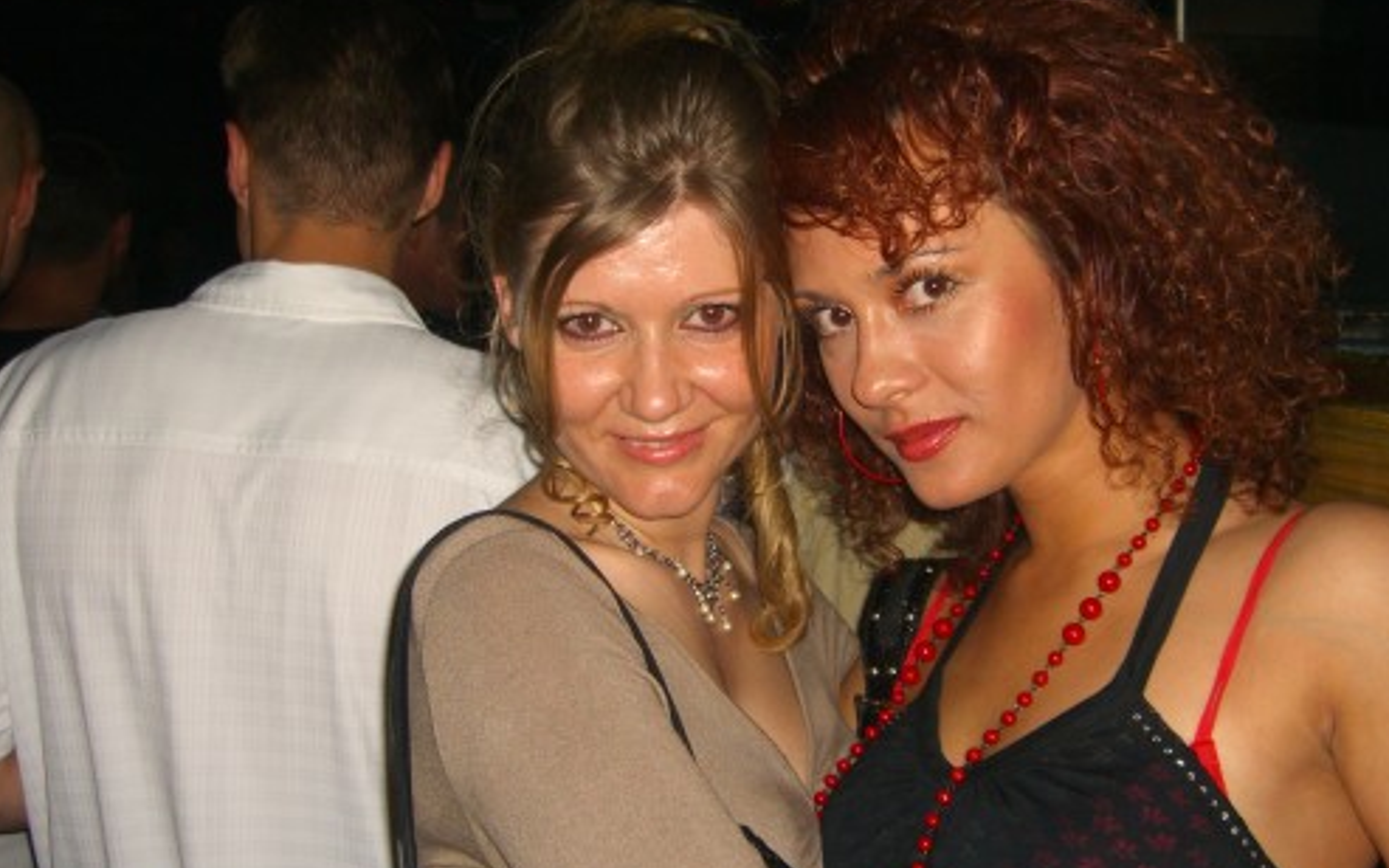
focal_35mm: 49
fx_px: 1855
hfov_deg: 41.0
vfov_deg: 26.3
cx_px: 766
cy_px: 414
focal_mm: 7.9
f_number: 2.8
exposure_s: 1/60
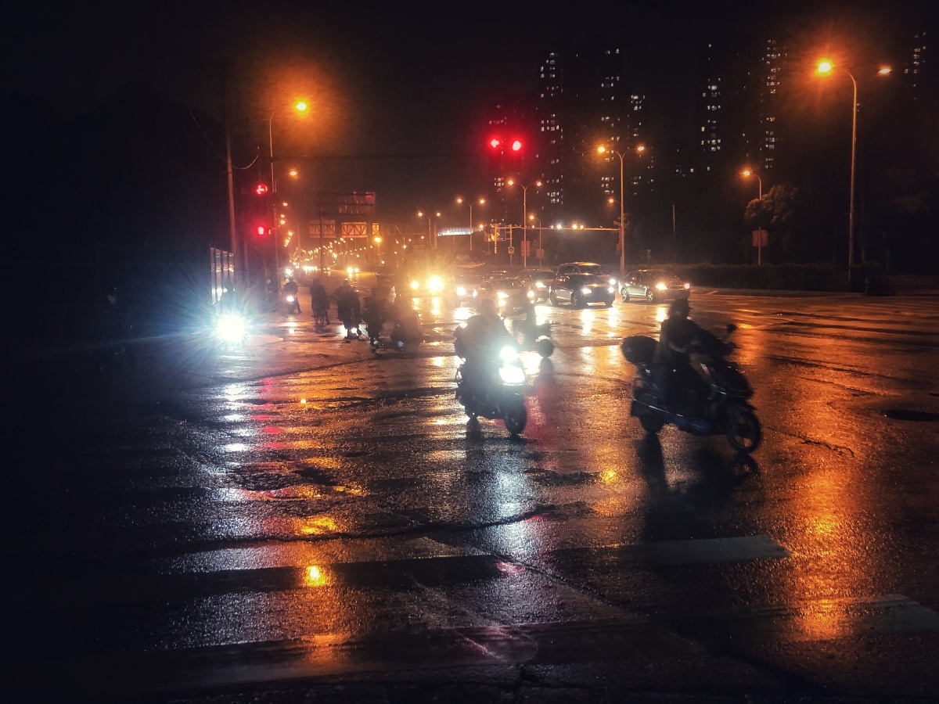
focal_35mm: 28
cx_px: 470
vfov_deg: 49.7
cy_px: 352
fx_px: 760
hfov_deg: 63.4
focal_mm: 3.99
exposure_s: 1/17
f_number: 1.8
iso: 100
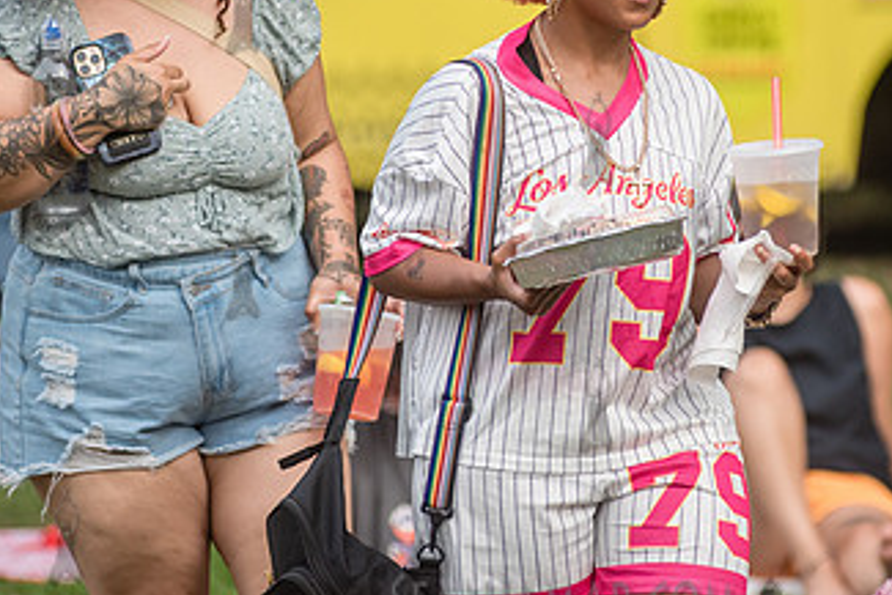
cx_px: 596
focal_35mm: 357
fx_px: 8849
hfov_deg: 5.8
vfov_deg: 3.9
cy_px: 138
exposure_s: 1/3200
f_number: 4
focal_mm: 200
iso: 500
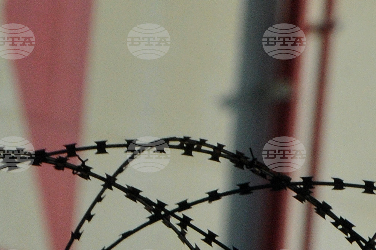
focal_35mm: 1931
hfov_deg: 1.1
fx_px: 20148
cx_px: -122
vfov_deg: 0.7
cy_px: 154
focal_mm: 300
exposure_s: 1/1000
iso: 640
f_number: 16
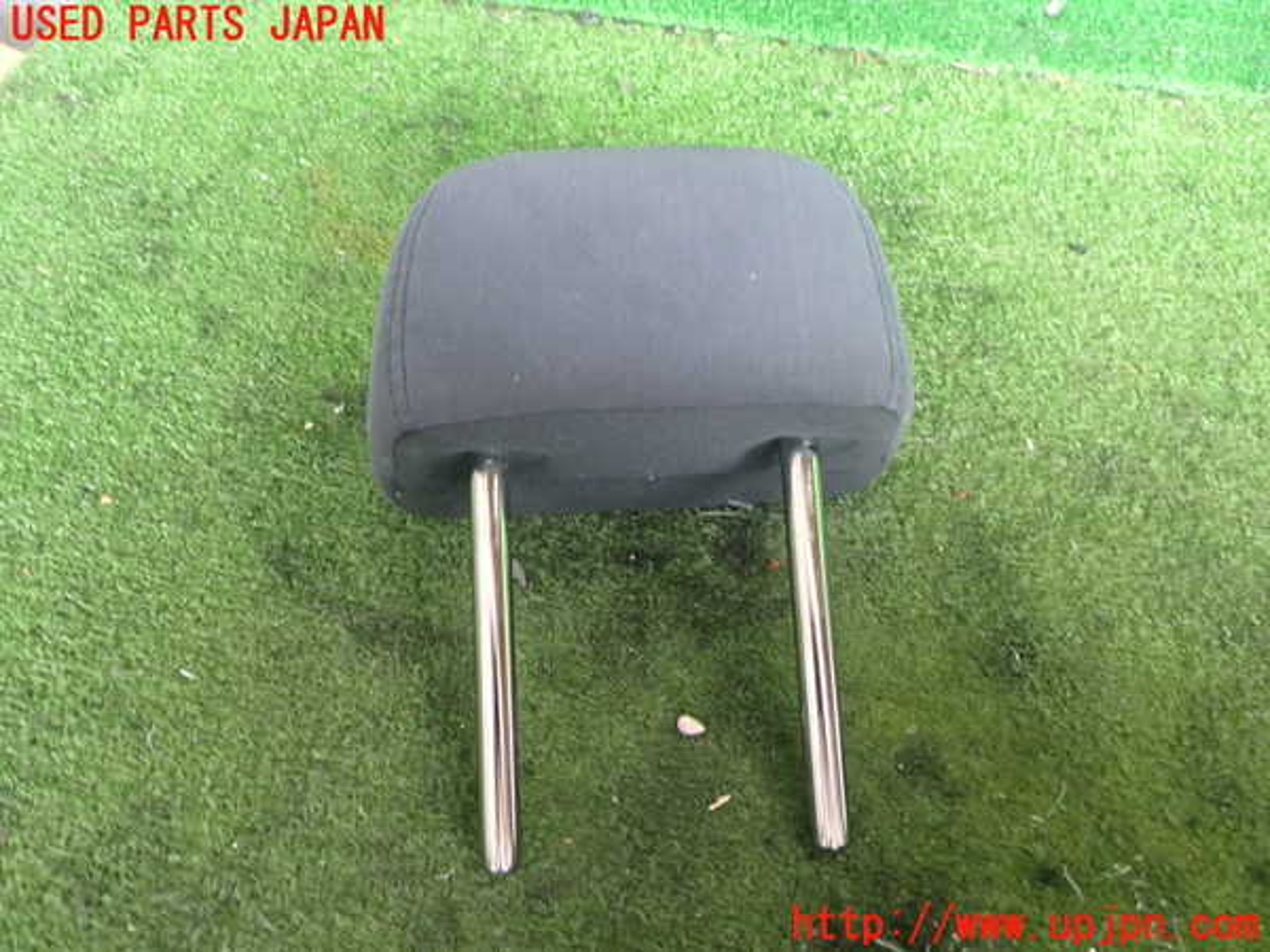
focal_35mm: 30
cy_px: 476
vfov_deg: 46.8
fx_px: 1101
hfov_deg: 60.0
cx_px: 635
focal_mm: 5.4
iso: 320
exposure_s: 1/30
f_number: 2.3
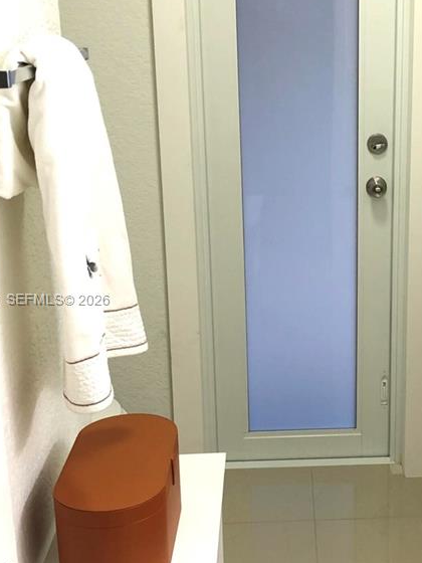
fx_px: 975
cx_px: 375
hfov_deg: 23.8
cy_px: 301
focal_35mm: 60
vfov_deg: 32.2
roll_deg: -1.3
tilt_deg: -16.2
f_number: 1.8
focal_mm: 4
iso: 40
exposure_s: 1/24
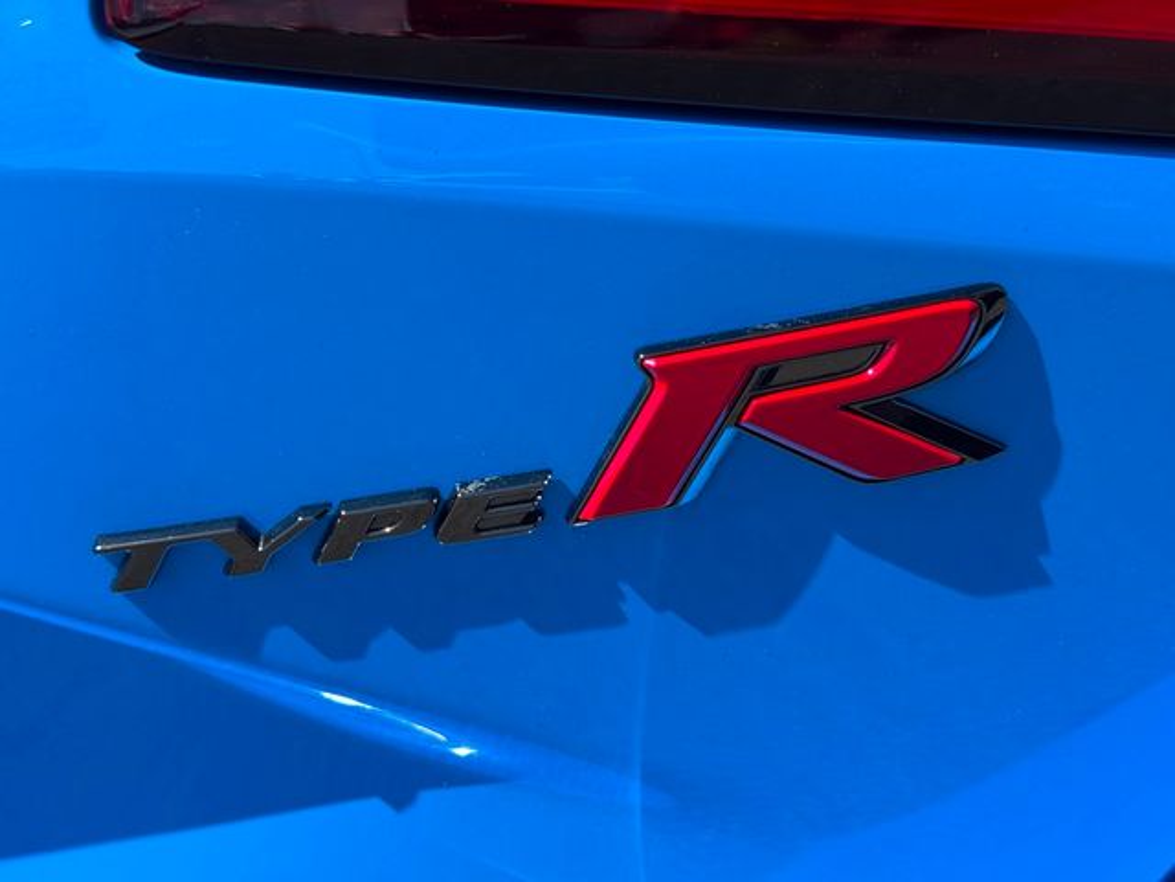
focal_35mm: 48
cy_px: 441
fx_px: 1629
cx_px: 588
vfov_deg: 30.3
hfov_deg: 39.7
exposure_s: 1/2088
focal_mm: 6.76
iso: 80
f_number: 1.78
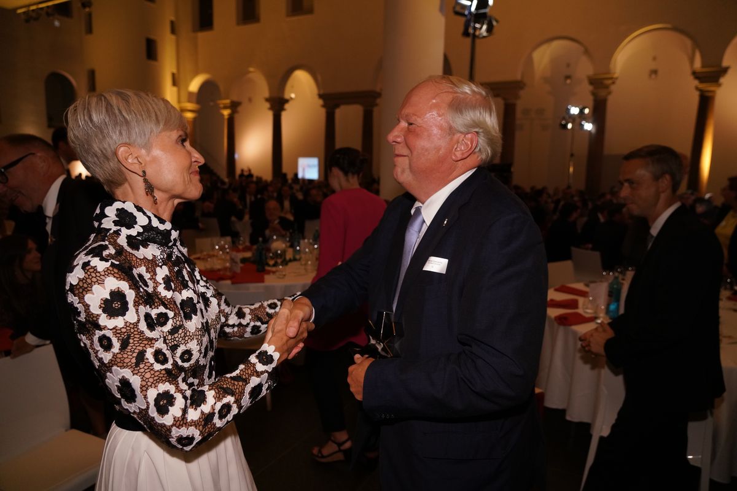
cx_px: 368
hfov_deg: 73.7
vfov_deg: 53.1
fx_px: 491
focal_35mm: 24
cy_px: 246
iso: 2500
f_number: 4
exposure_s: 1/160
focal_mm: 24
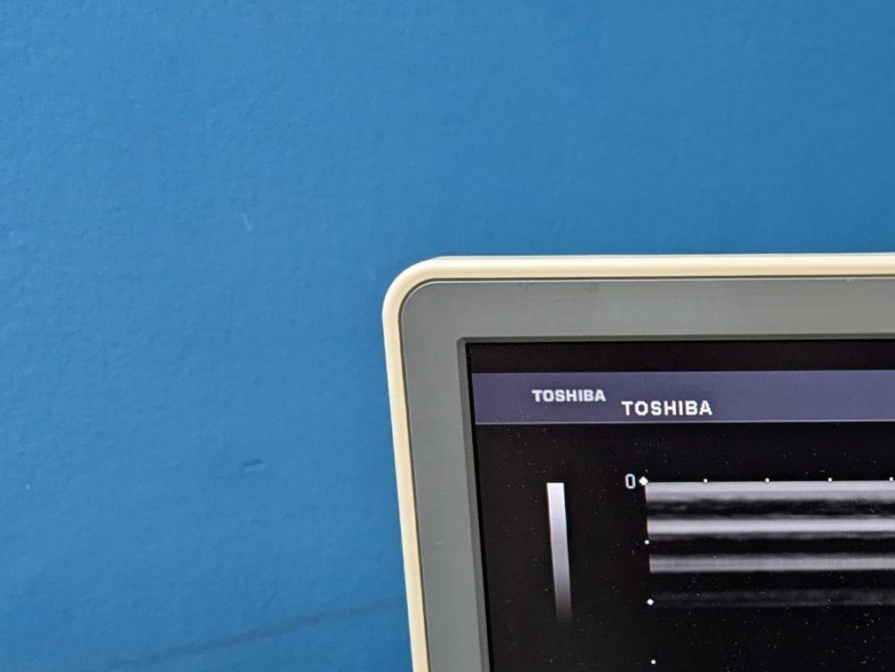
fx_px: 1577
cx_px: 939
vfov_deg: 23.2
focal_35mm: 61
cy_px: 636
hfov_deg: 29.2
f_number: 1.85
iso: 347
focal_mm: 6.81
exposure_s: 1/100
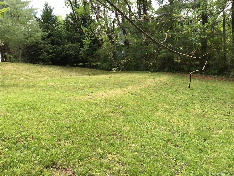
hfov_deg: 61.7
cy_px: 88
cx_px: 117
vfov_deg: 48.2
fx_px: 196
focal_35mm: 29
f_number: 2.2
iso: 25
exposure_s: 1/187
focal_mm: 4.15
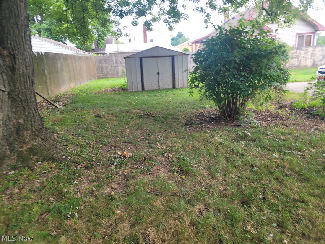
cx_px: 162
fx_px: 244
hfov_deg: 67.3
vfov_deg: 53.1
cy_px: 122
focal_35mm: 26
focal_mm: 5.4
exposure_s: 1/211
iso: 40
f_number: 1.8
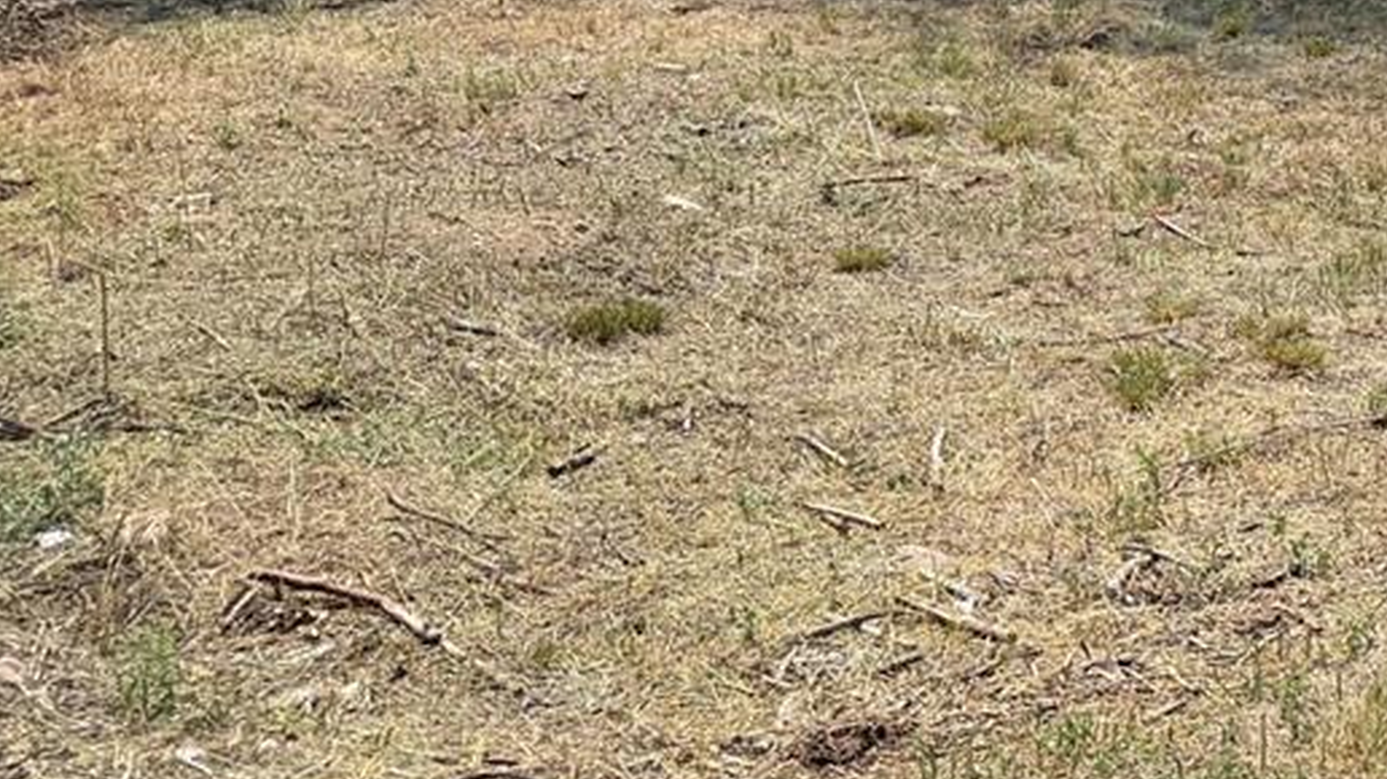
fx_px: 2684
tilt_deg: -8.6
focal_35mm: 73
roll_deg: +0.3
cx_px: 1739
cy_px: -191
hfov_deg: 25.5
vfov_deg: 15.8
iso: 80
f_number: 1.78
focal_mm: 6.76
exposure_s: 1/3953
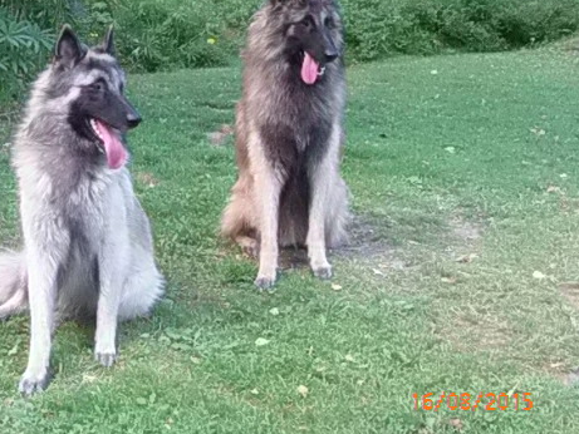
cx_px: 181
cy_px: 166
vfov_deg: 21.6
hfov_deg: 28.3
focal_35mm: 68
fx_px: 1138
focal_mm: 8.7
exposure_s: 1/320
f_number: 3.8
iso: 1600
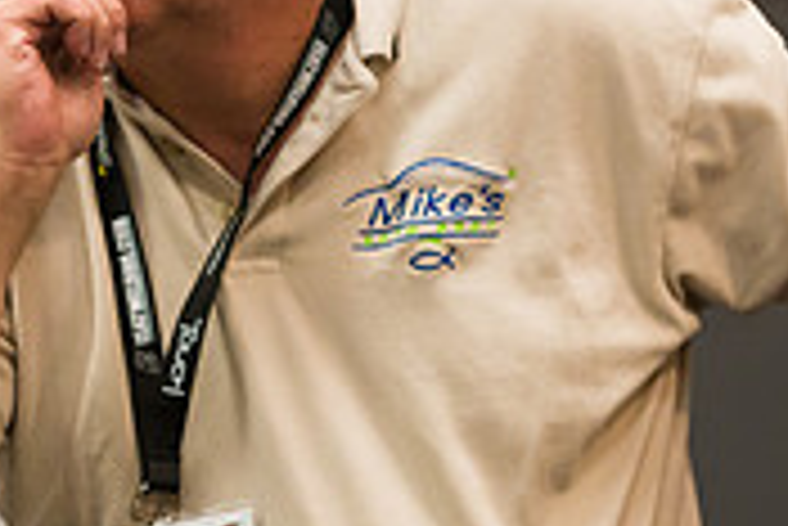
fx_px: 8127
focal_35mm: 371
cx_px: -239
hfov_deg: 5.5
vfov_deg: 3.7
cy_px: 67
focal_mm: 112
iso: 2500
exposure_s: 1/125
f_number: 3.2
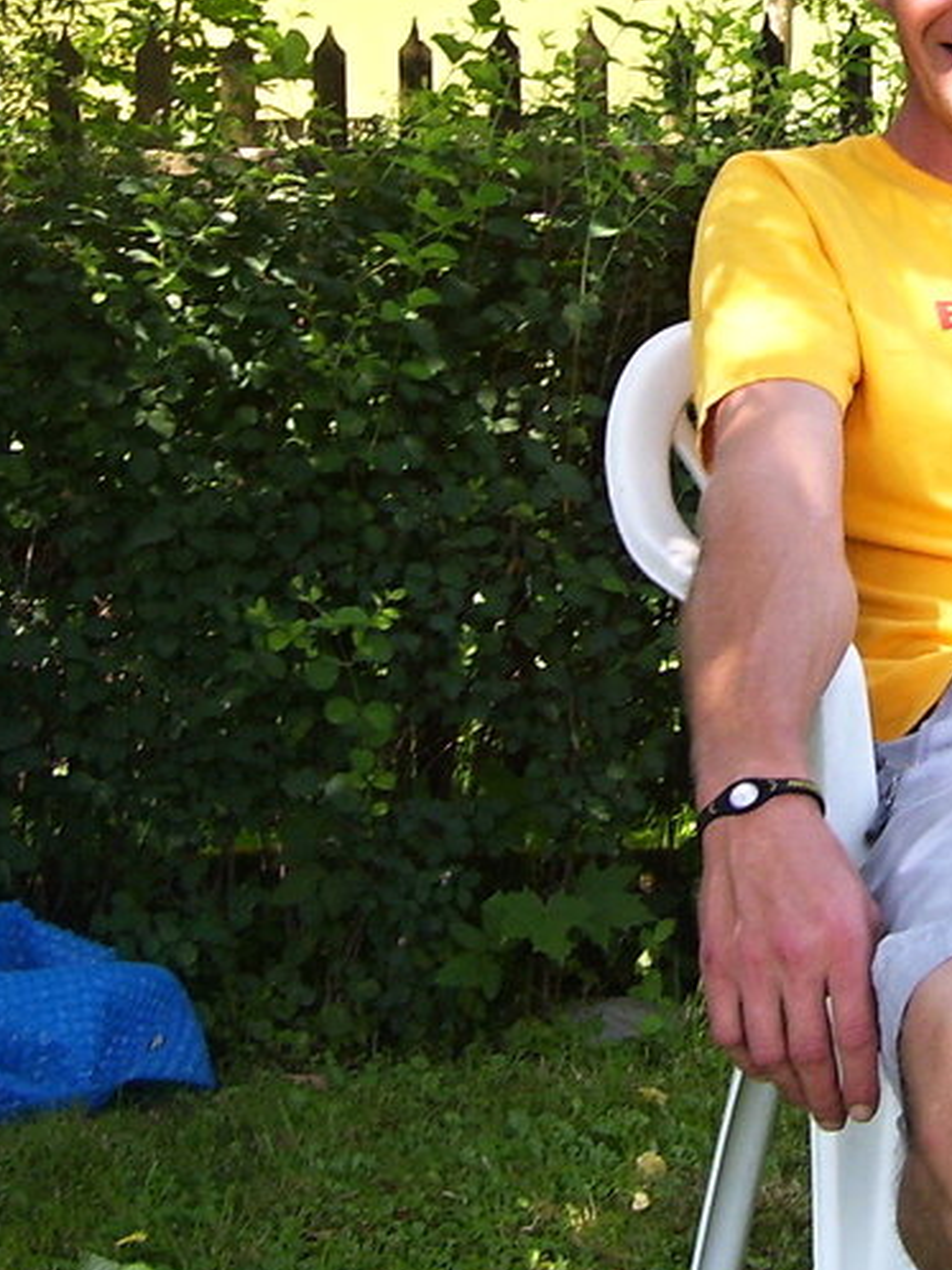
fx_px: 3009
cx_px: 949
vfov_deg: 23.5
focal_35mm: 82
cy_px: 273
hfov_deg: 17.6
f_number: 2.7
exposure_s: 1/180
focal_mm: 5.6
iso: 80
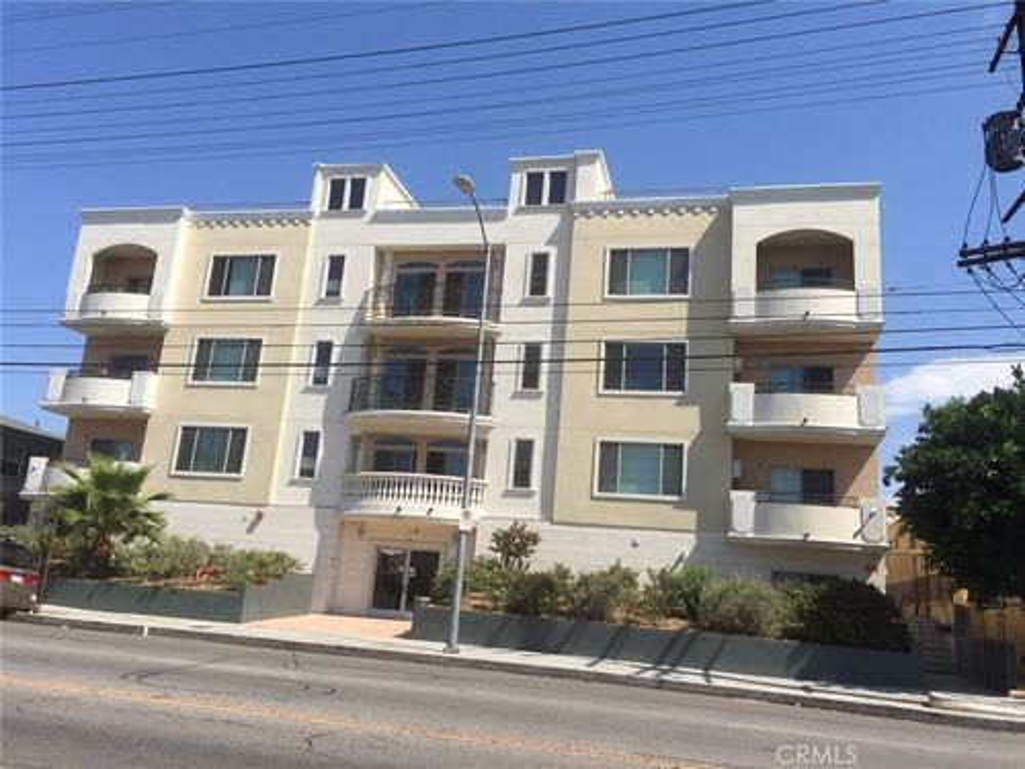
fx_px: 859
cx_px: 512
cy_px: 384
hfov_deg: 61.7
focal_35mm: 29
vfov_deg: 48.2
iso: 32
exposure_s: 1/2198
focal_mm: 4.15
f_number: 2.2
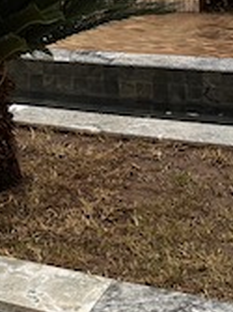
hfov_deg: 14.0
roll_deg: +2.0
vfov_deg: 20.1
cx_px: -201
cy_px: -50
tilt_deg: -5.6
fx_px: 827
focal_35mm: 92
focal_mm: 6.86
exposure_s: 1/1721
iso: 80
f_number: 1.78
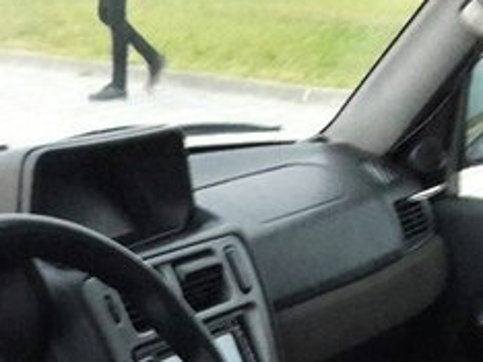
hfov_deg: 24.7
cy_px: 485
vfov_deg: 17.4
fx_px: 1101
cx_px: 178
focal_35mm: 79
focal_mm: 3.7
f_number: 1.9
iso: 800
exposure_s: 1/17
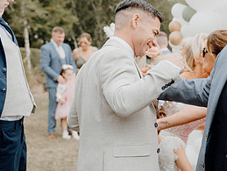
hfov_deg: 22.2
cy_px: 119
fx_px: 565
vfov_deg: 17.2
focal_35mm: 86
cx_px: 201
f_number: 3.5
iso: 125
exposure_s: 1/500
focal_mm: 40
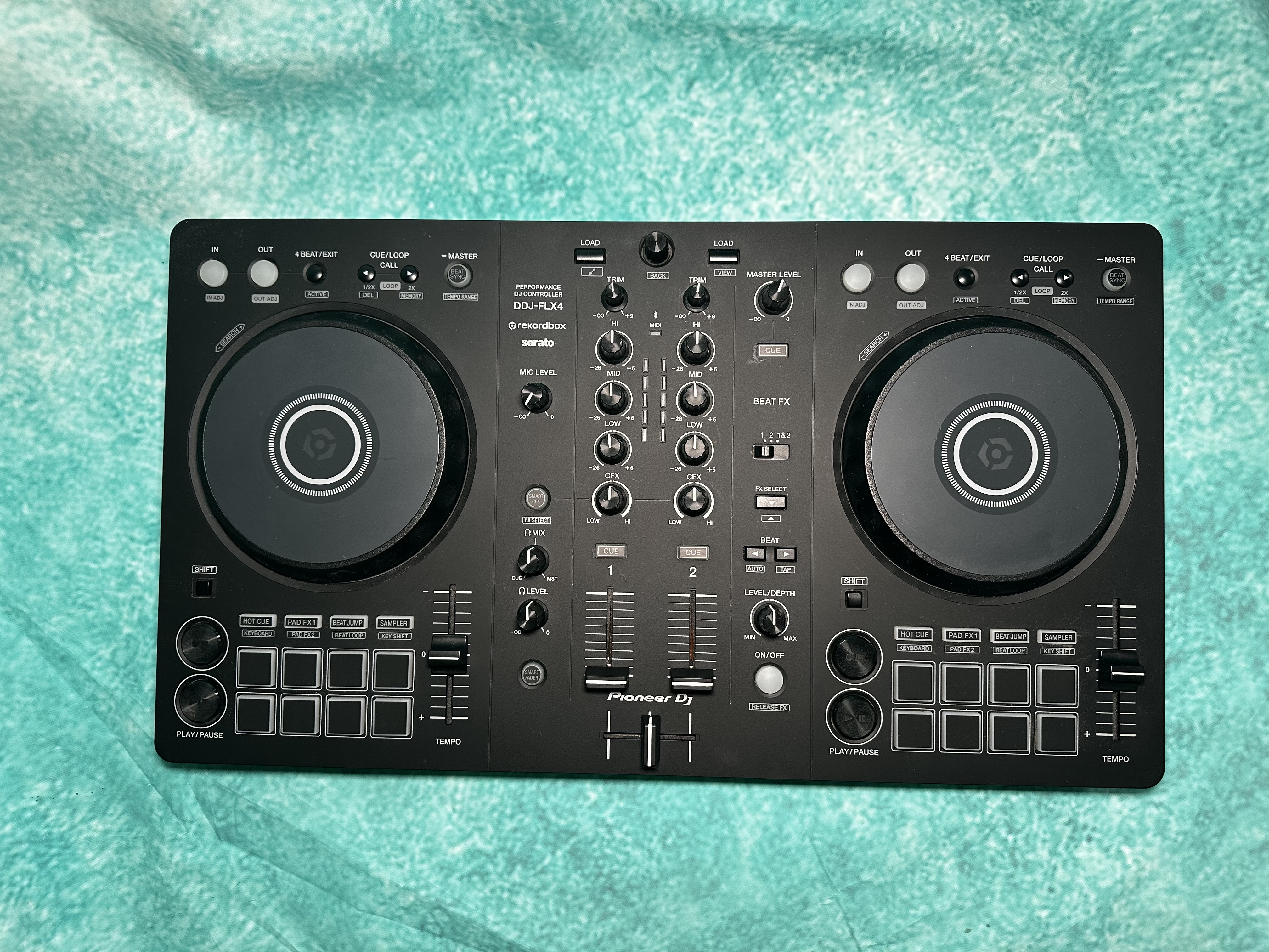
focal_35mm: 24
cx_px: 634
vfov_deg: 56.8
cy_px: 476
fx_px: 880
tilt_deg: -86.3
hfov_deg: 71.6
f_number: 1.78
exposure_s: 1/121
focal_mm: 6.86
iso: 200
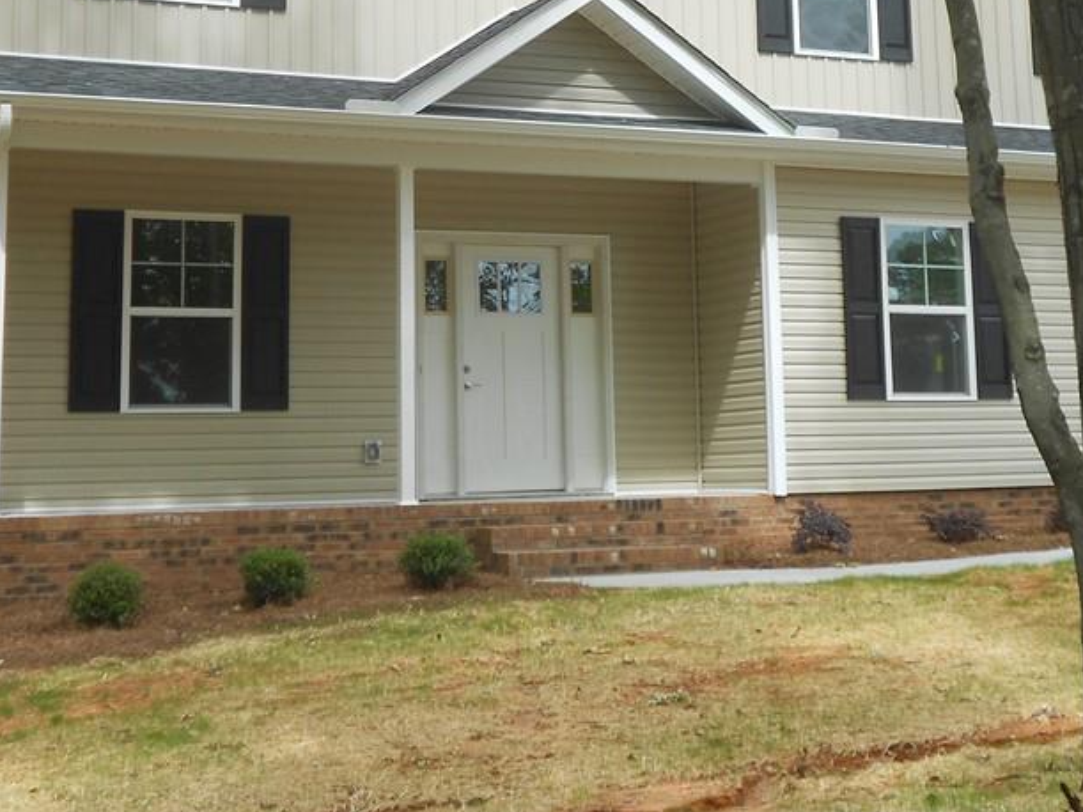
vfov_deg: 23.3
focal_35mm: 62
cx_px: 578
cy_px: 147
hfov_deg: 31.2
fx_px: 1939
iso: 80
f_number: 3.9
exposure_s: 1/250
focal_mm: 6.7
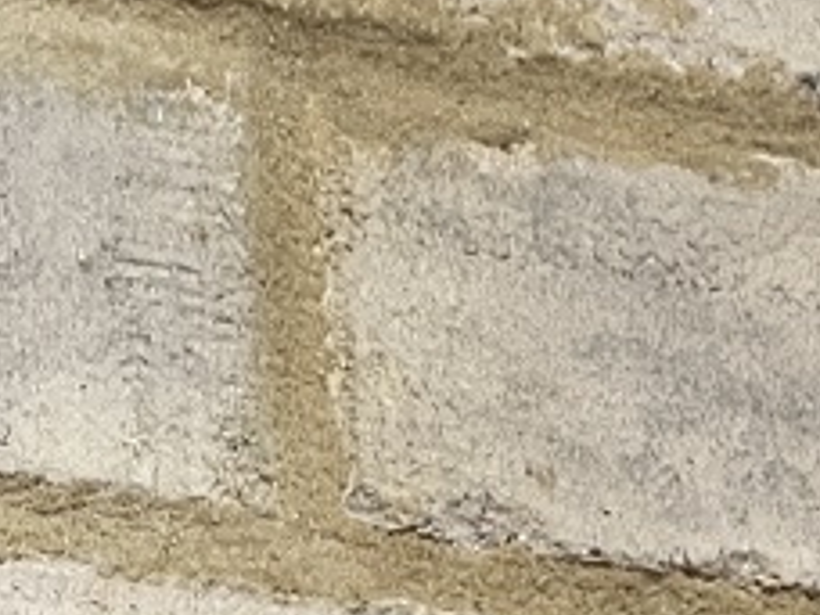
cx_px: -124
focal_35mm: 272
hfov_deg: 7.2
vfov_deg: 5.4
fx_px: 6443
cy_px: 743
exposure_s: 1/50
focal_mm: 9
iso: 250
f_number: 2.8
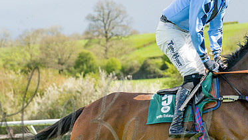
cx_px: 198
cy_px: 117
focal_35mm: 199
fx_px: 1309
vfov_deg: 6.1
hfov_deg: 10.8
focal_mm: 70
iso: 200
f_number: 4
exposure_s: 1/2500
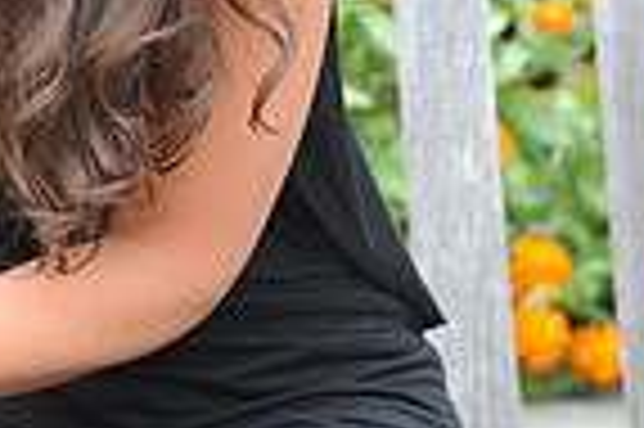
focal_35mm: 709
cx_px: -284
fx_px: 12669
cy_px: -324
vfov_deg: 1.9
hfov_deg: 2.9
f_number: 5.6
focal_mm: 175
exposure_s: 1/125
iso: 500
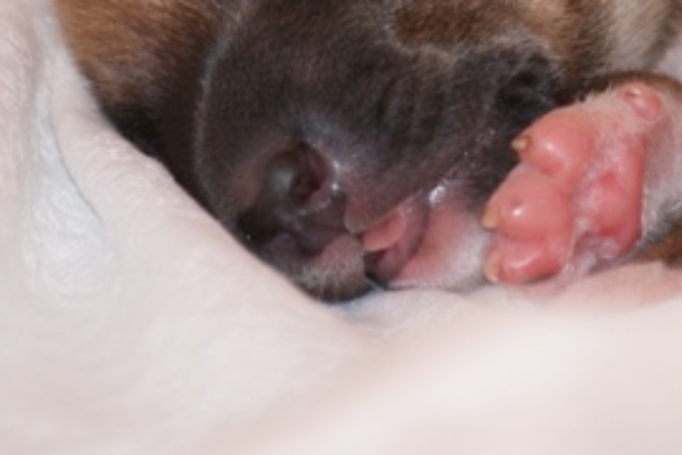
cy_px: -19
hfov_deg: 2.9
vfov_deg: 1.9
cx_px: 634
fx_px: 13450
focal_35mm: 710
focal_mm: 200
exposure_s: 1/125
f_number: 5.6
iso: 400
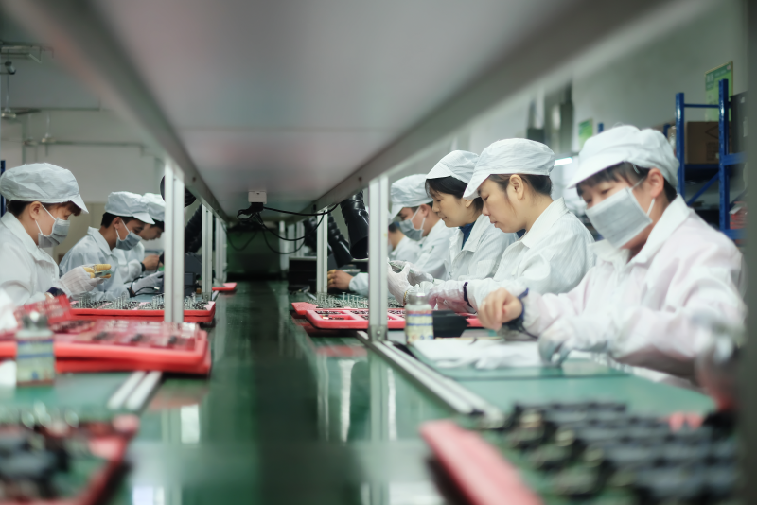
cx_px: 378
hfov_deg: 37.5
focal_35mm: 53
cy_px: 252
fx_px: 1115
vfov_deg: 25.5
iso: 400
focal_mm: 35
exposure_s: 1/110
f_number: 1.4
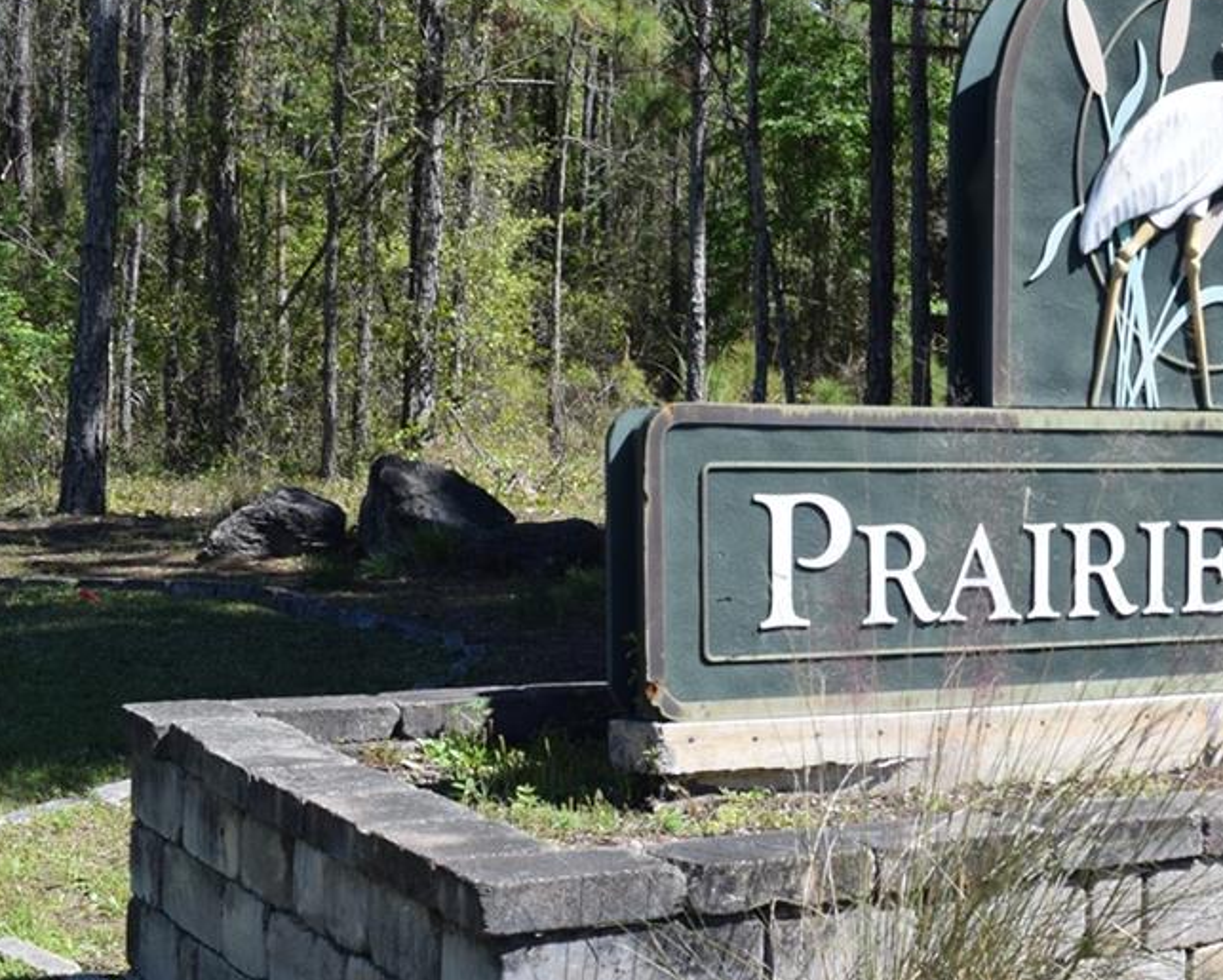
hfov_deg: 26.8
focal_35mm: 63
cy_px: 441
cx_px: 1449
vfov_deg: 24.2
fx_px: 2281
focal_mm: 18
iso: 200
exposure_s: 1/320
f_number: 9
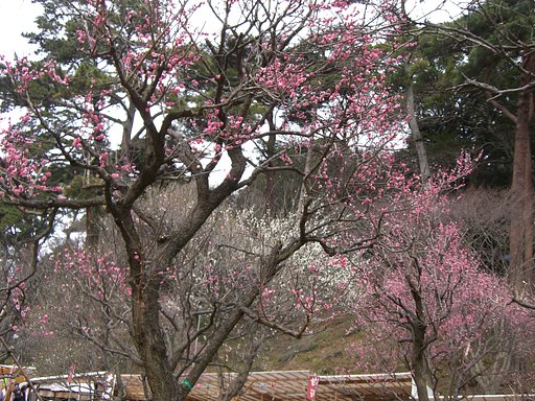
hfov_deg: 49.0
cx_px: 268
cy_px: 200
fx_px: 587
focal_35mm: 38
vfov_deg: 37.7
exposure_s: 1/200
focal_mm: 6.2
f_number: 2.7
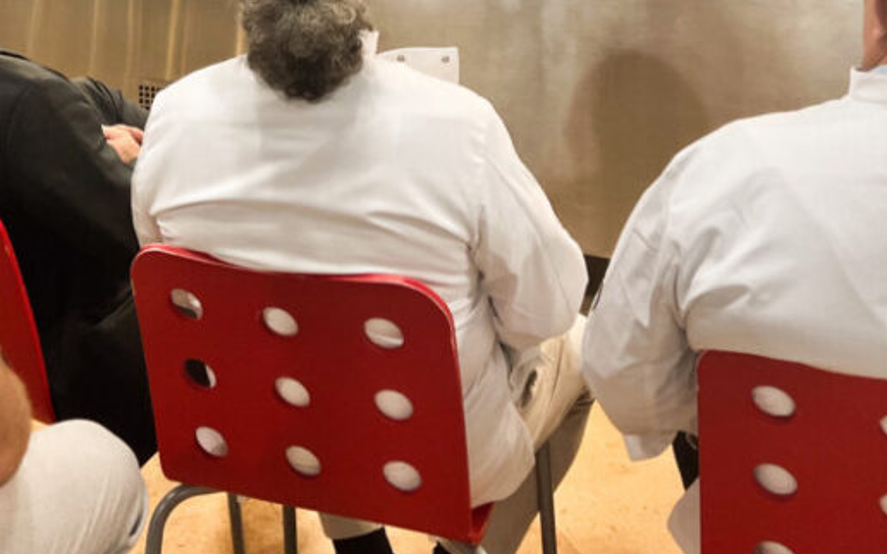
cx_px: 351
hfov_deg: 32.9
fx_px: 1498
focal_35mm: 62
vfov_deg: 19.5
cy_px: -146
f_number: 1.5
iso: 80
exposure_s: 1/60
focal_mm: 5.7
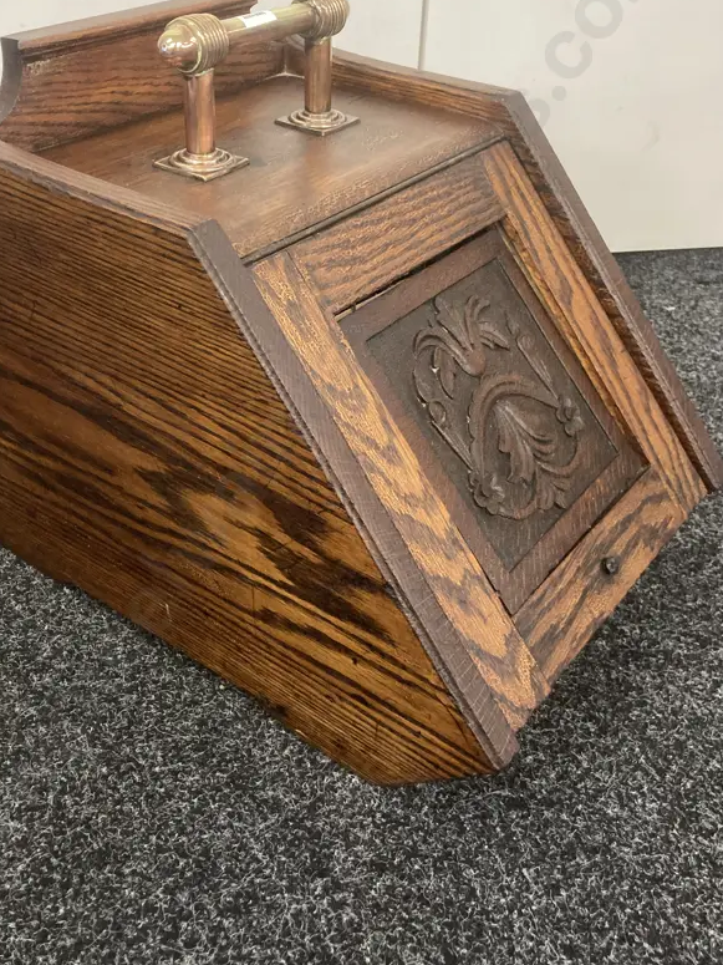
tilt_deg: -31.6
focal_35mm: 37
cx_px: 301
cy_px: 410
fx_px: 1031
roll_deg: -1.1
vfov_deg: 50.0
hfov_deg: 38.5
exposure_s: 1/50
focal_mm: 3.99
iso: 200
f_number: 1.8
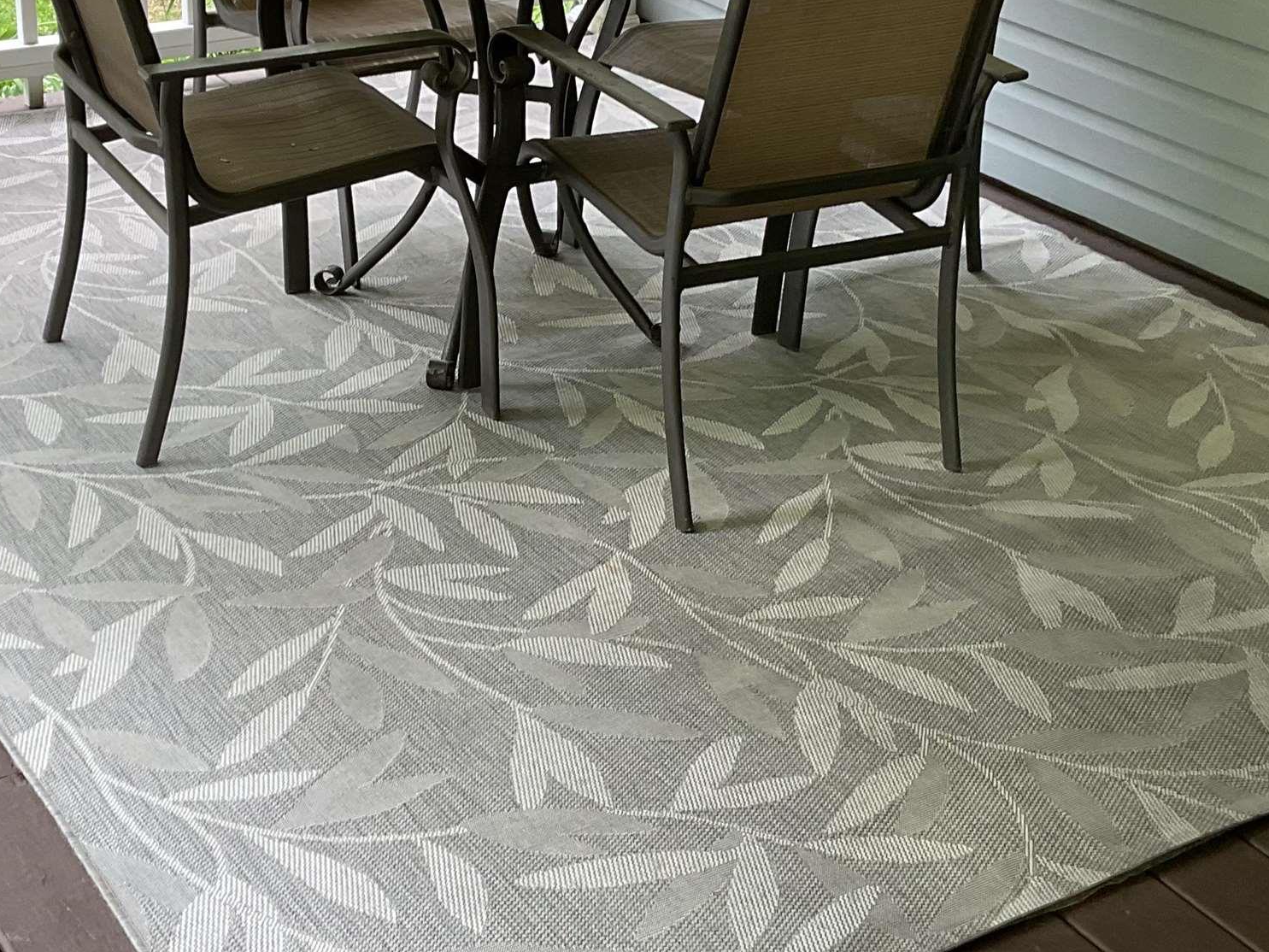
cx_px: 549
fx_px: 2200
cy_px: 338
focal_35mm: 60
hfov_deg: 32.1
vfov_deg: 24.3
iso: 32
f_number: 1.8
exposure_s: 1/120
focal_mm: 3
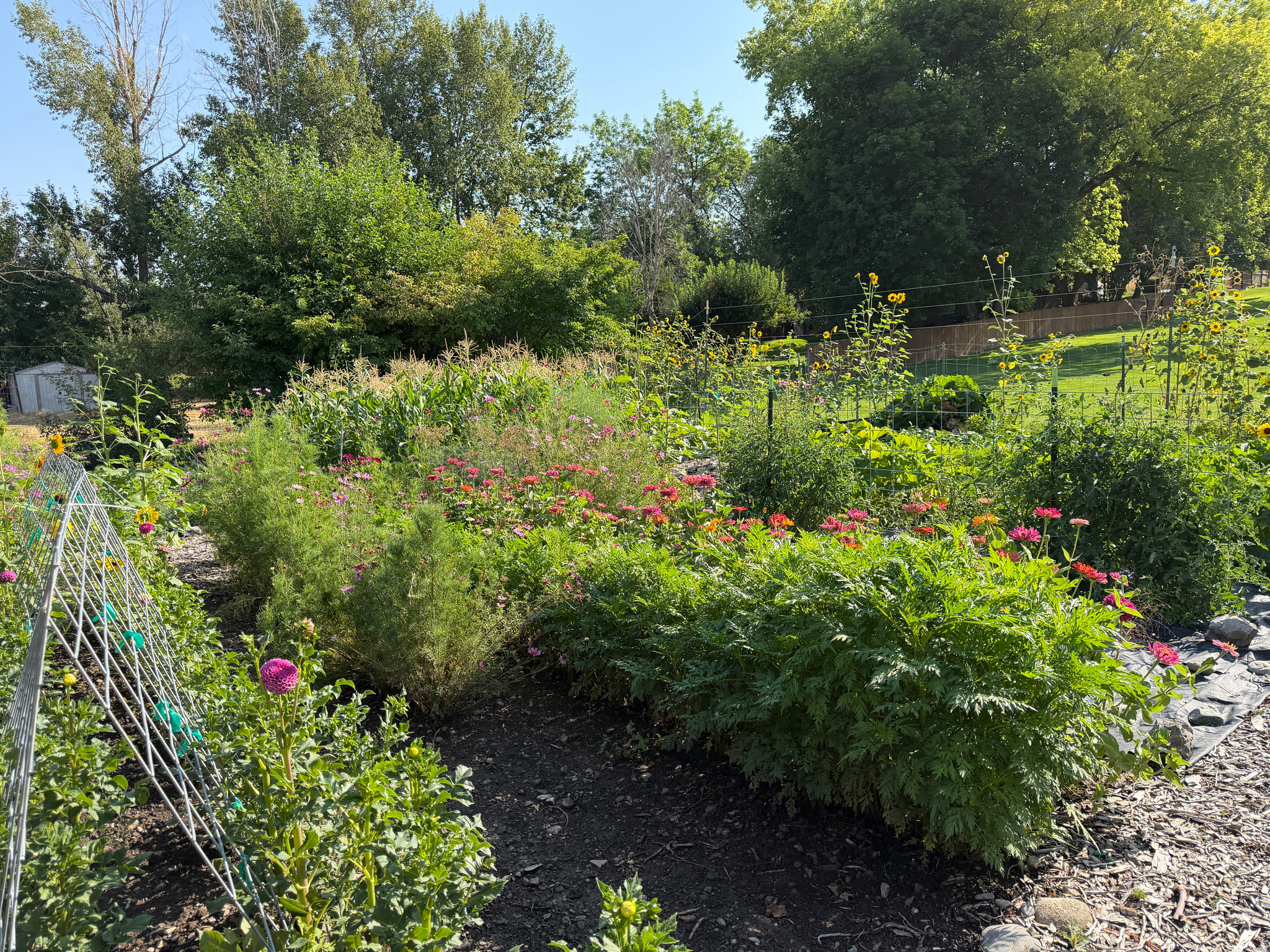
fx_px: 881
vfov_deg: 56.8
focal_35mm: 24
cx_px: 635
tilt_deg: -6.3
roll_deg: +1.3
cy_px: 476
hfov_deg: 71.6
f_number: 1.78
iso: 100
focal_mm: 6.76
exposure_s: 1/2110
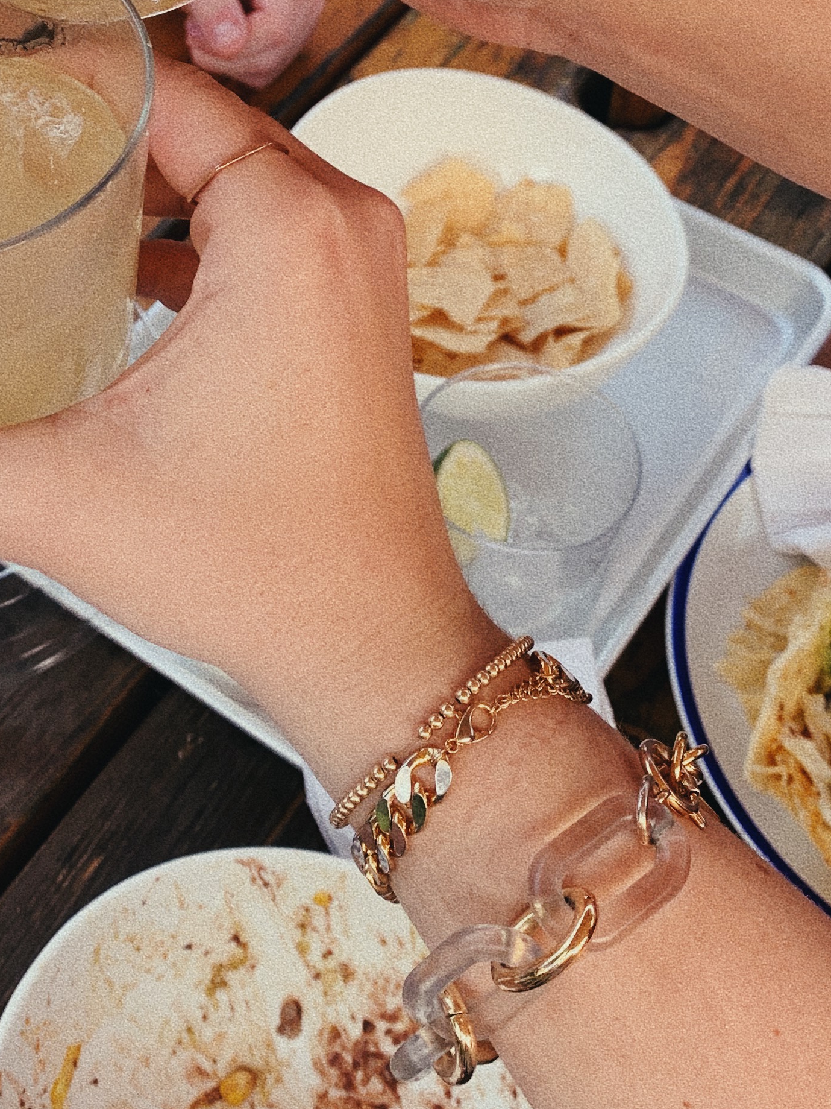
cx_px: 272
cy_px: 151
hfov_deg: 25.5
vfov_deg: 32.4
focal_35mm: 57
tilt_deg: -45.1
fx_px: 1825
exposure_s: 1/121
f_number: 1.8
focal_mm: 4.25
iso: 64
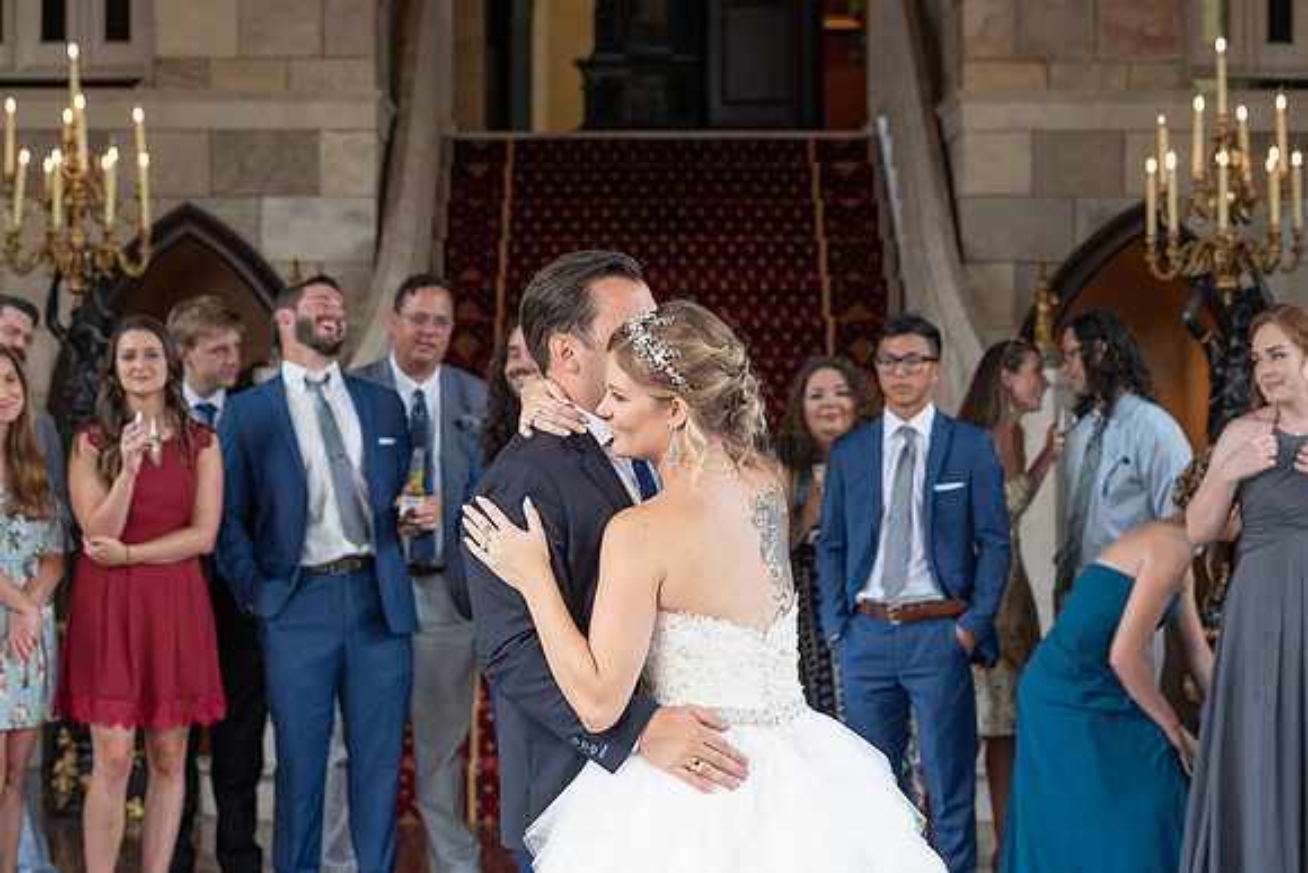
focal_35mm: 96
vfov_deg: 14.3
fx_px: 3478
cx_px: 649
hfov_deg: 21.3
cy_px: 399
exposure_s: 1/200
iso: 1000
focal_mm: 88
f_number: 5
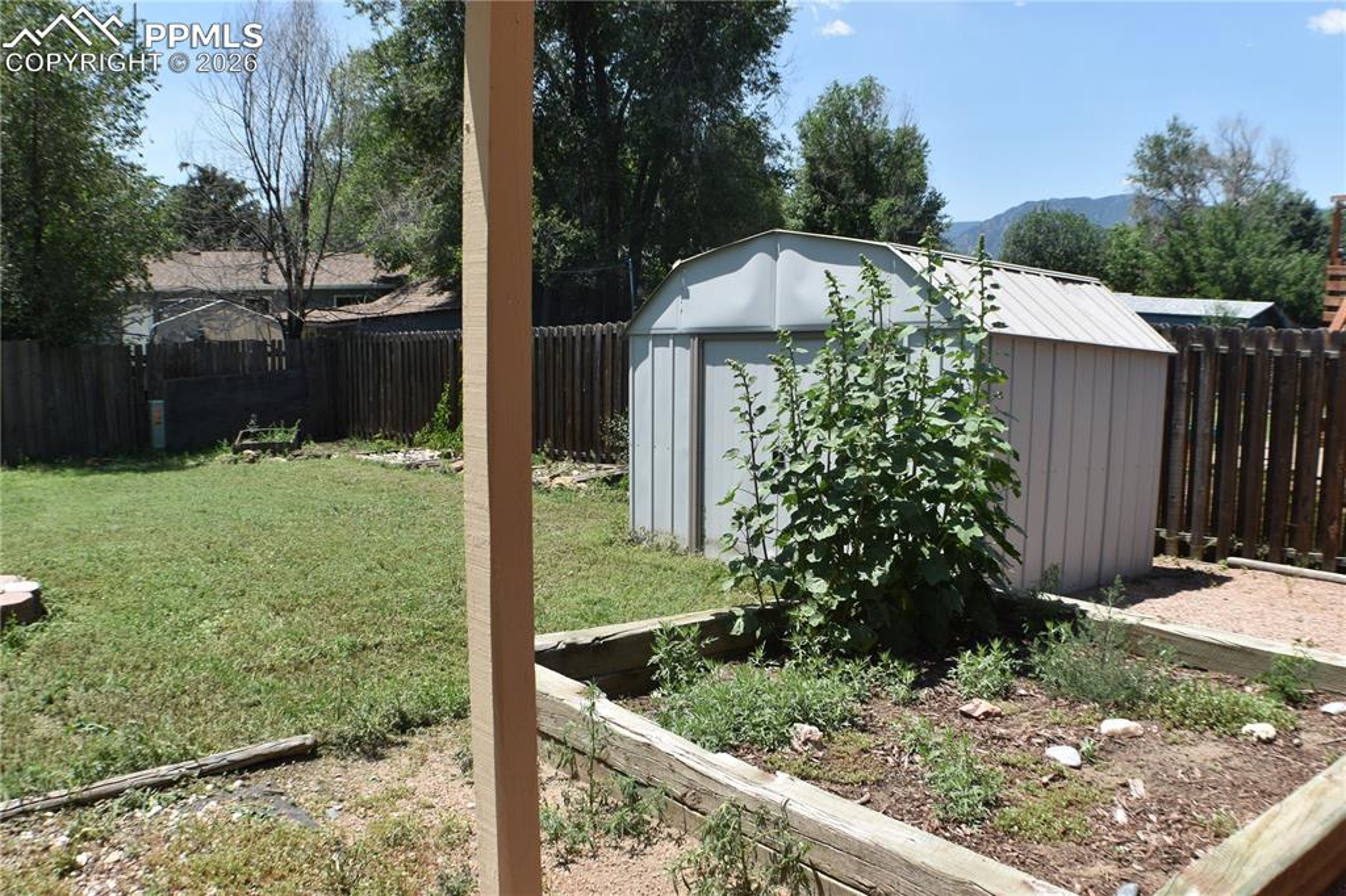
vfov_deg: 33.0
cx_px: 673
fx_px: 1514
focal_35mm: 40
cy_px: 448
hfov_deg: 47.9
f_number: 9
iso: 200
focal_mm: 27
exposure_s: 1/320
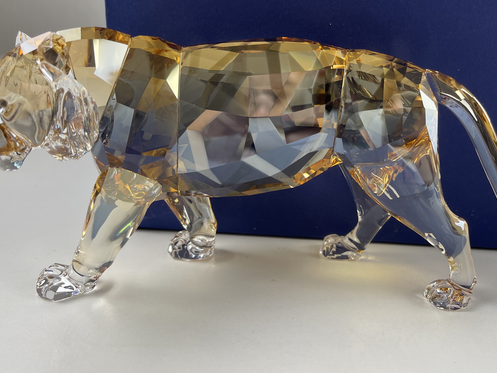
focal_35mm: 35
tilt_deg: -17.3
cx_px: 273
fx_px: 503
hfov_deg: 52.5
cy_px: 151
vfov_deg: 40.5
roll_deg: -2.2
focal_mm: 5.1
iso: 40
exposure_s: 1/100
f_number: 1.6
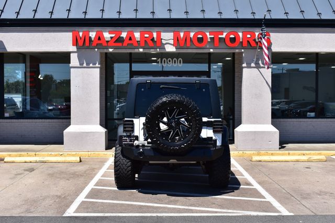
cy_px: 112
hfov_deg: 41.1
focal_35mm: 48
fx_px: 446
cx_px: 168
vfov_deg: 28.0
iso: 360
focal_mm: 32
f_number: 11
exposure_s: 1/500
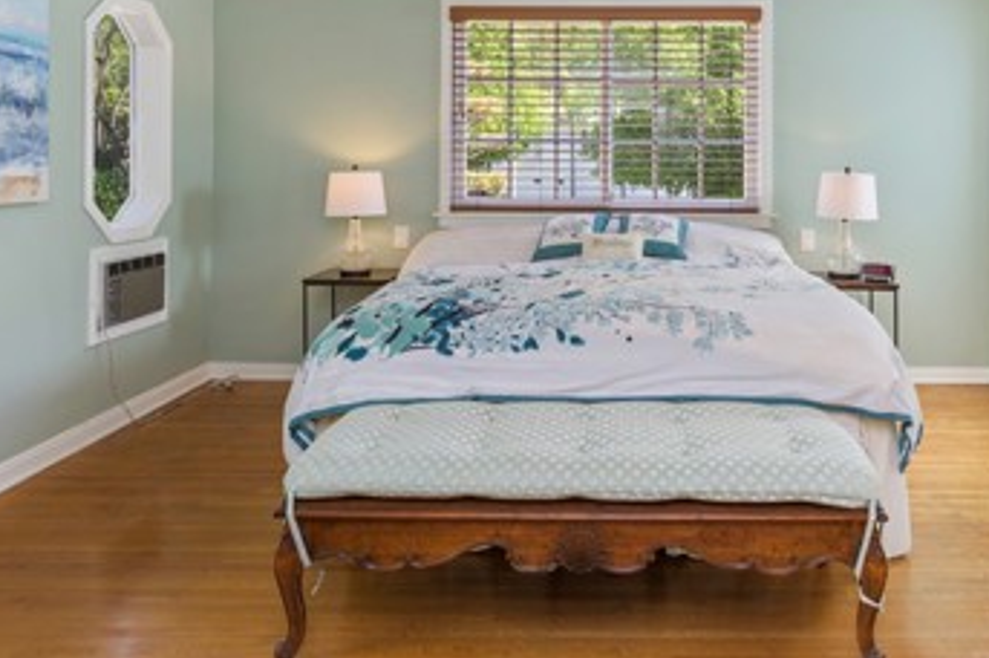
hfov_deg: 64.6
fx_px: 768
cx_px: 614
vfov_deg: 44.8
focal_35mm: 28
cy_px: 167
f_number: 8
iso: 100
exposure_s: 1/13
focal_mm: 15
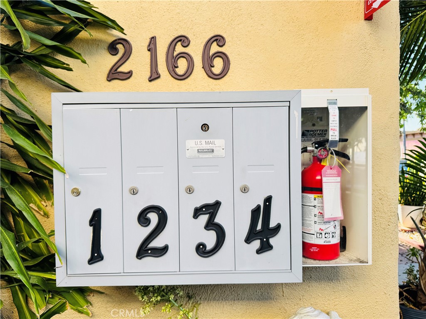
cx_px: 213
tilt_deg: -1.9
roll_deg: +0.3
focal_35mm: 24
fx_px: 295
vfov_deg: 56.8
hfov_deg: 71.6
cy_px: 160
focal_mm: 6.76
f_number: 1.78
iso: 80
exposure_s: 1/474
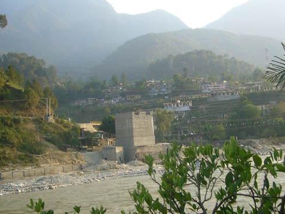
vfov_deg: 31.5
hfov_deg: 41.0
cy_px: 111
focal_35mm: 46
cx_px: 173
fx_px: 379
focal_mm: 5.8
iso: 80
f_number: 2.8
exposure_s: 1/250
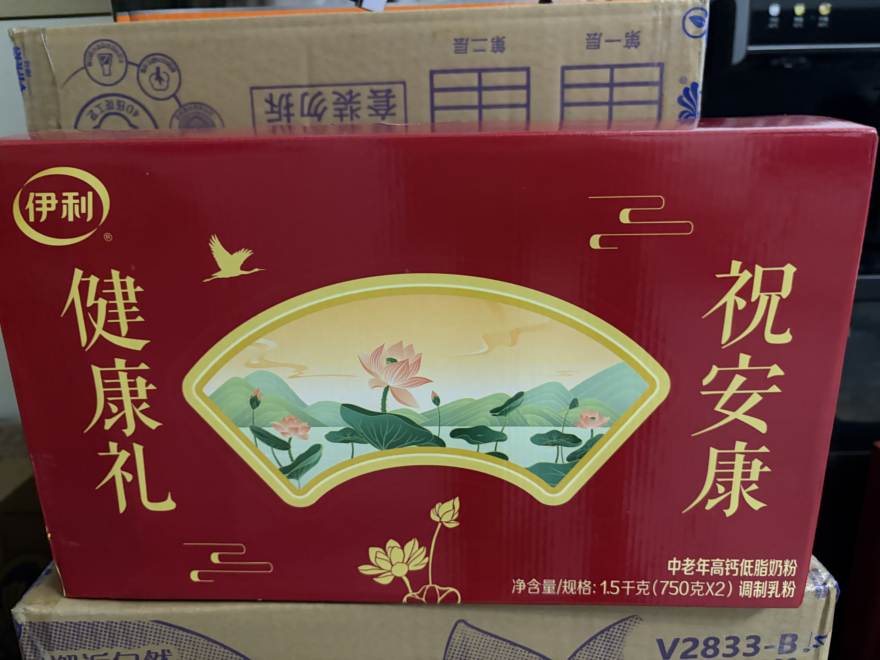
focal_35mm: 26
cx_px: 440
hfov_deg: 67.3
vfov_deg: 53.1
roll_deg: +2.6
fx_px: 661
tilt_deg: -15.5
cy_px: 330
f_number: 1.6
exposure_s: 1/25
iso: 500
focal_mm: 5.96
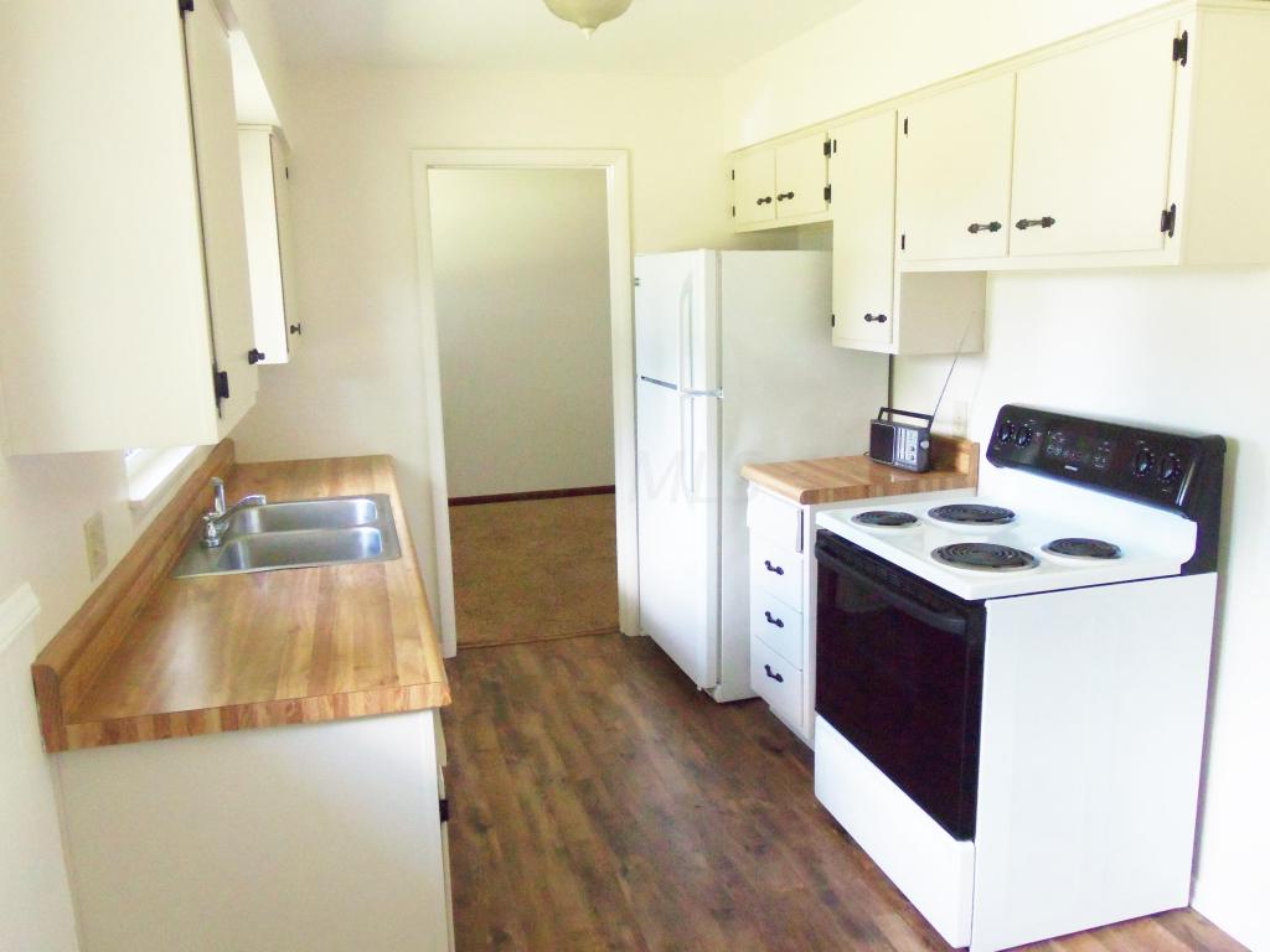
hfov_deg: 67.3
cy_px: 476
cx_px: 635
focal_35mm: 26
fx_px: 954
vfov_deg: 53.1
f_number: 3.2
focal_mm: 4.7
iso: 400
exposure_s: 1/40
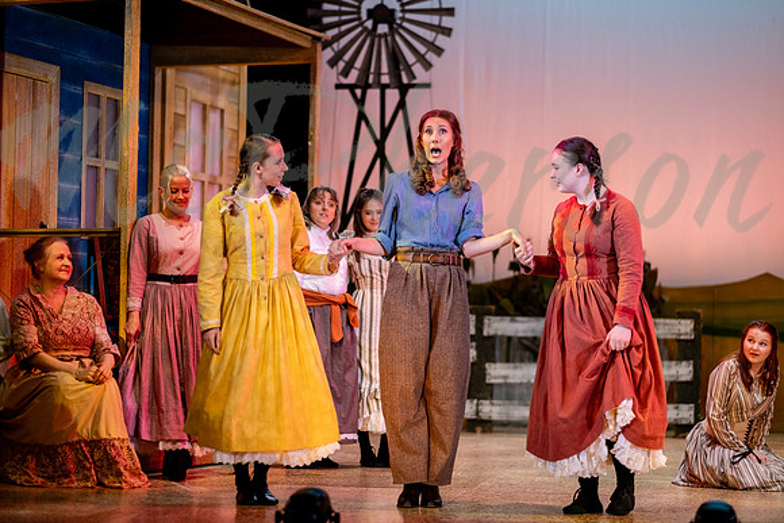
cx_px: 392
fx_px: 1830
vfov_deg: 16.3
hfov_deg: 24.2
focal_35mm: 84
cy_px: 262
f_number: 1.4
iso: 800
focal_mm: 56
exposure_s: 1/500
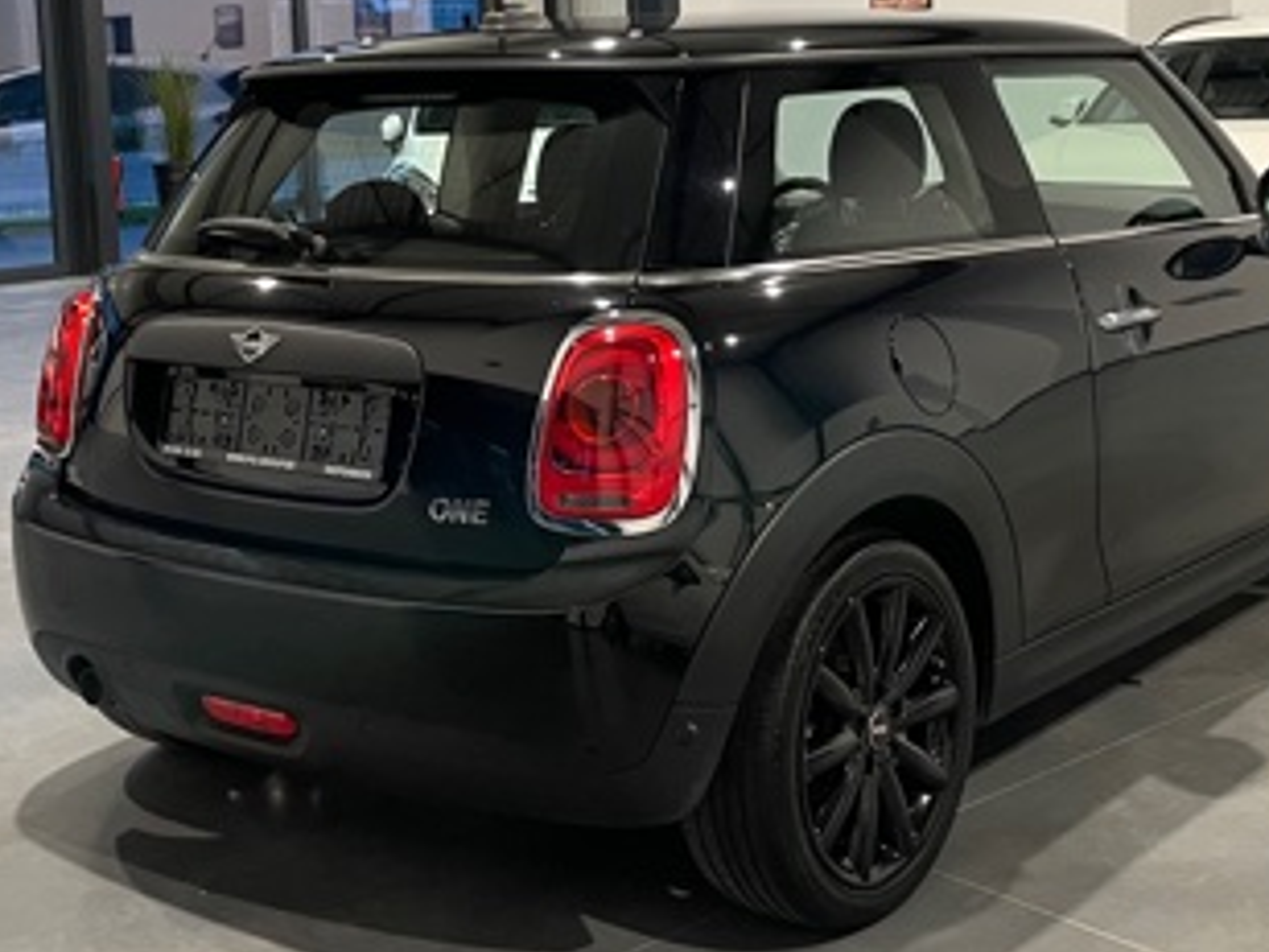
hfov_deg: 35.5
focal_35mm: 54
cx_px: 672
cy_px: 301
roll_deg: +2.2
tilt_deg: -7.2
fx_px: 1980
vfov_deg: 26.8
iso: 125
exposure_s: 1/50
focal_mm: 4.2
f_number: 1.6
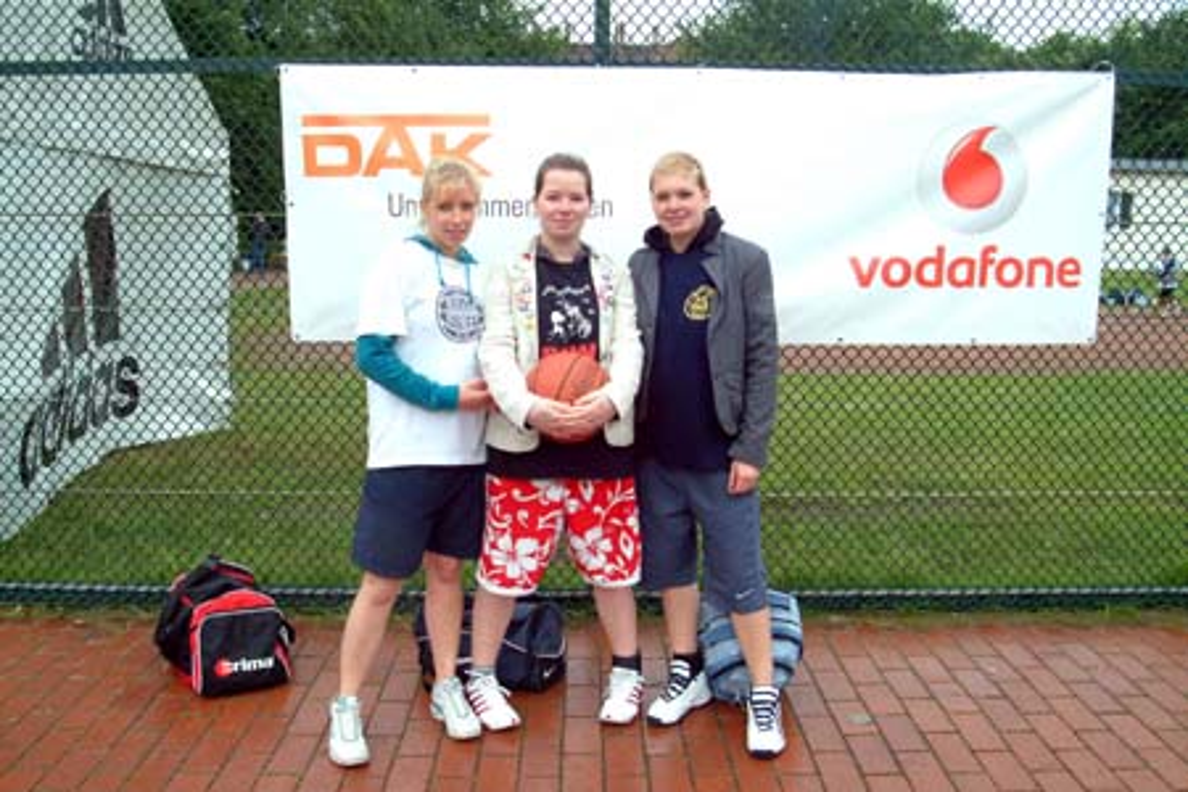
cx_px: 594
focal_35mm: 32
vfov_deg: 41.7
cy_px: 396
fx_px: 1039
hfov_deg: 59.5
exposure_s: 1/250
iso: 400
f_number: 8
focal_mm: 21
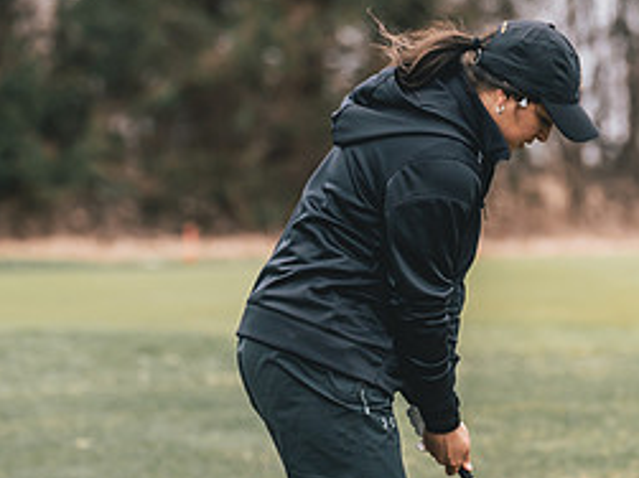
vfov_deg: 5.9
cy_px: 354
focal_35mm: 250
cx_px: 463
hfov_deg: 7.9
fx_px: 4613
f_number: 2.8
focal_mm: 106
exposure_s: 1/4000
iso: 640
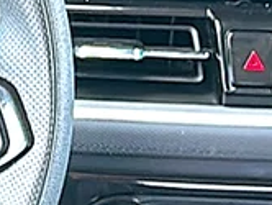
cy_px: 91
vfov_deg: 7.4
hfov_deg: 9.1
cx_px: -300
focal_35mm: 202
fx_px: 1590
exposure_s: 1/75
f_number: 1.78
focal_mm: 6.86
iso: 80
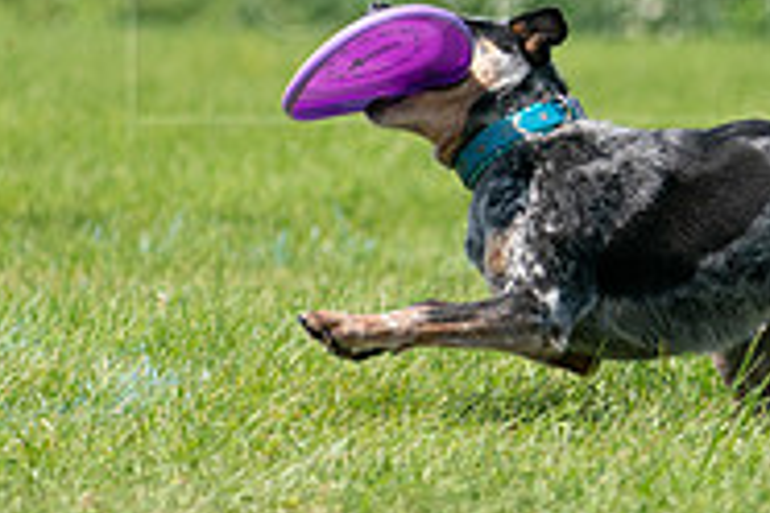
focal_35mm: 625
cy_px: 60
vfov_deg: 2.2
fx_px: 13367
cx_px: 522
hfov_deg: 3.3
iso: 1000
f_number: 5.6
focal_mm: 200
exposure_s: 1/4000
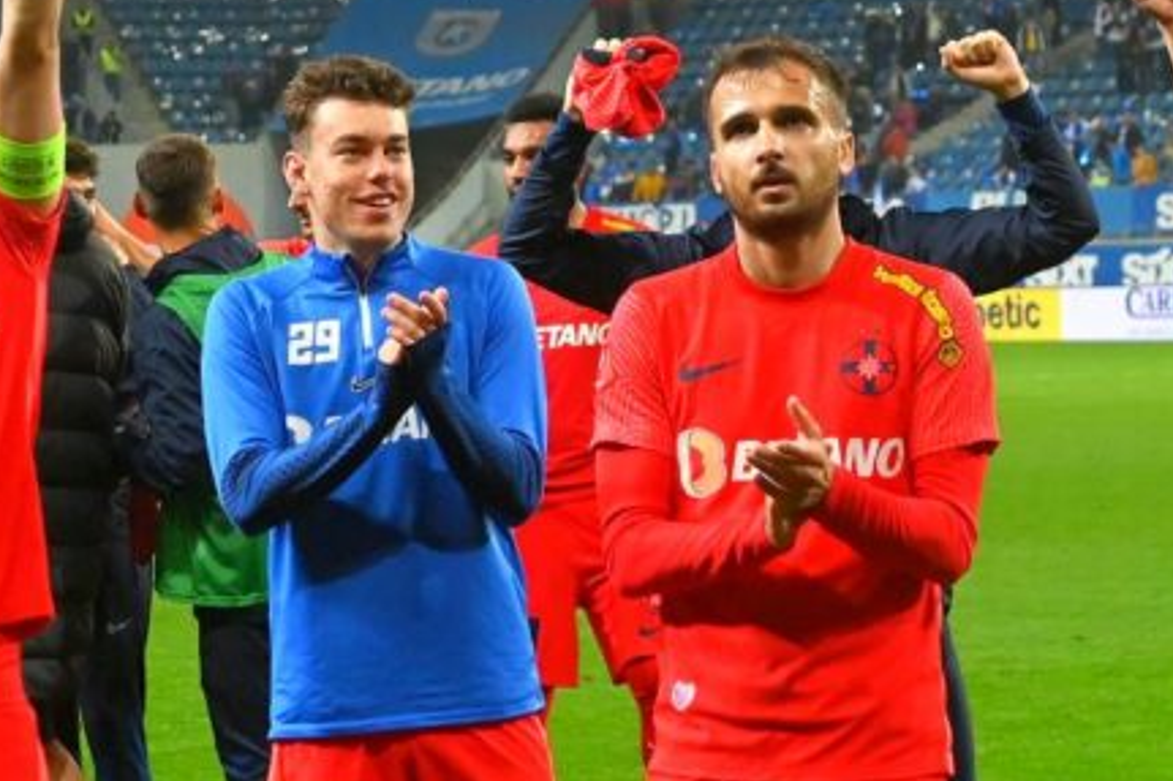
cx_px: 580
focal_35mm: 156
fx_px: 5081
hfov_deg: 13.2
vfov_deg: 8.8
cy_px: 445
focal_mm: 48
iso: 4000
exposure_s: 1/800
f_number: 4
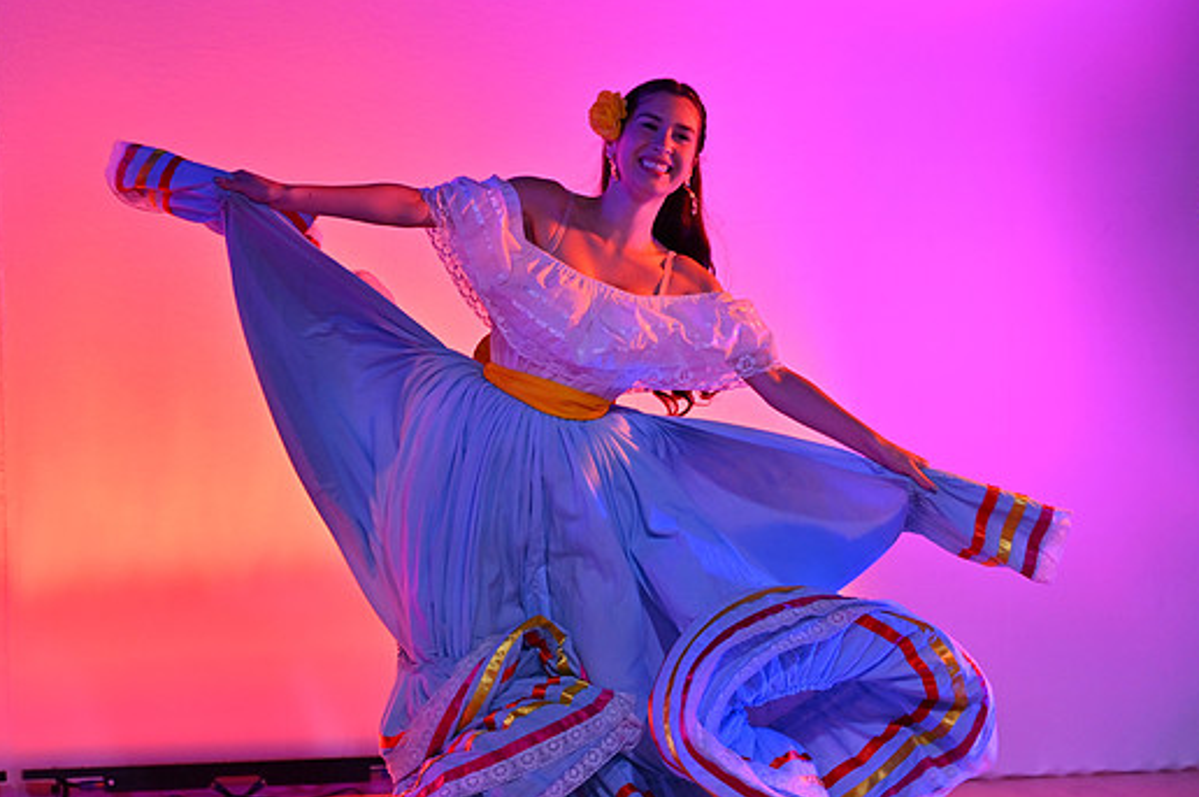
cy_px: 400
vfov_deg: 11.6
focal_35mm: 118
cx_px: 662
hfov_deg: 17.4
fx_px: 3926
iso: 220
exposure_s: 1/500
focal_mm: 70
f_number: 2.8
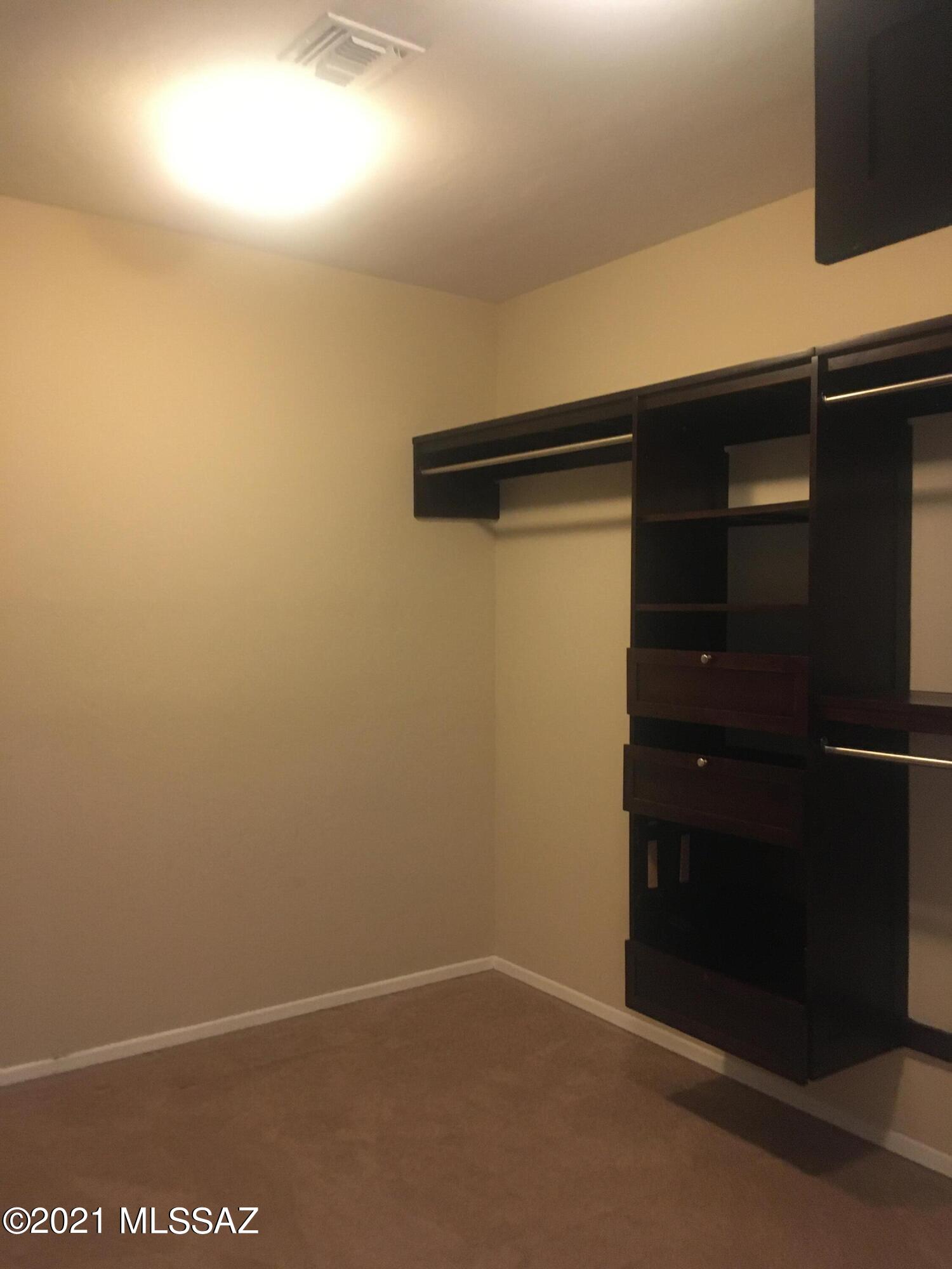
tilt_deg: +0.9
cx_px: 476
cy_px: 634
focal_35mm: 29
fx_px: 1063
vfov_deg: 61.7
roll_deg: -0.9
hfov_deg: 48.2
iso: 200
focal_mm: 4.15
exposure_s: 1/30
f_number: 2.2
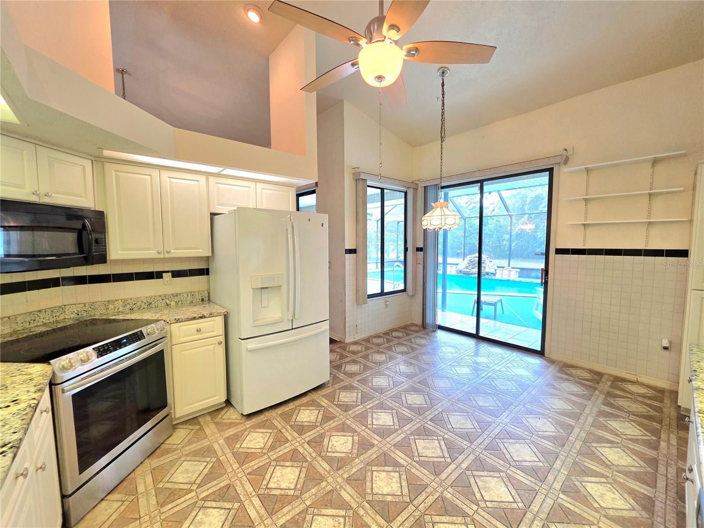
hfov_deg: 106.2
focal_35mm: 13
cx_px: 352
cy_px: 264
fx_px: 264
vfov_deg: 89.9
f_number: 1.9
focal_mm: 2.2
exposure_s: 1/120
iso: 64
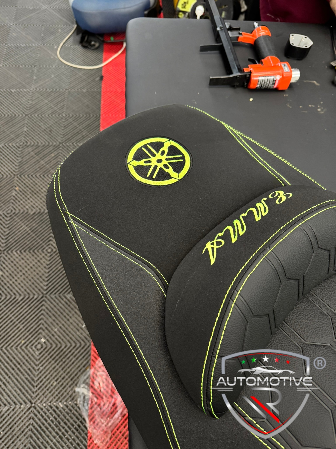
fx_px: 311
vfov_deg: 71.6
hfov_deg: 56.8
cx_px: 168
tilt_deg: -62.7
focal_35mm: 24
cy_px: 224
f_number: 1.78
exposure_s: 1/104
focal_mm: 6.76
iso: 200
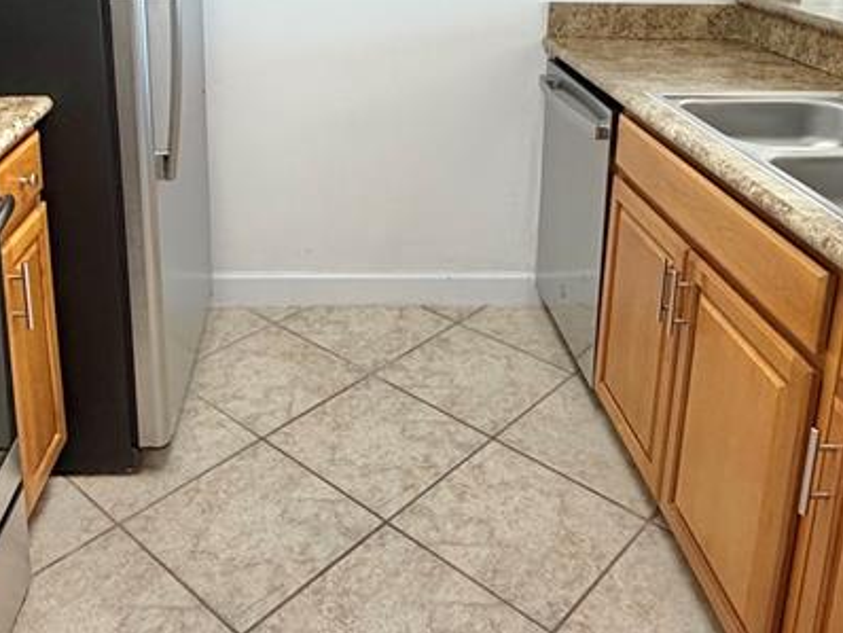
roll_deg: -0.6
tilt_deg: -14.6
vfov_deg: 37.7
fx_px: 877
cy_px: 93
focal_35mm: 36
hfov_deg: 51.1
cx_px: 352
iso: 250
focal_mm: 2.22
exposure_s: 1/120
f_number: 2.2
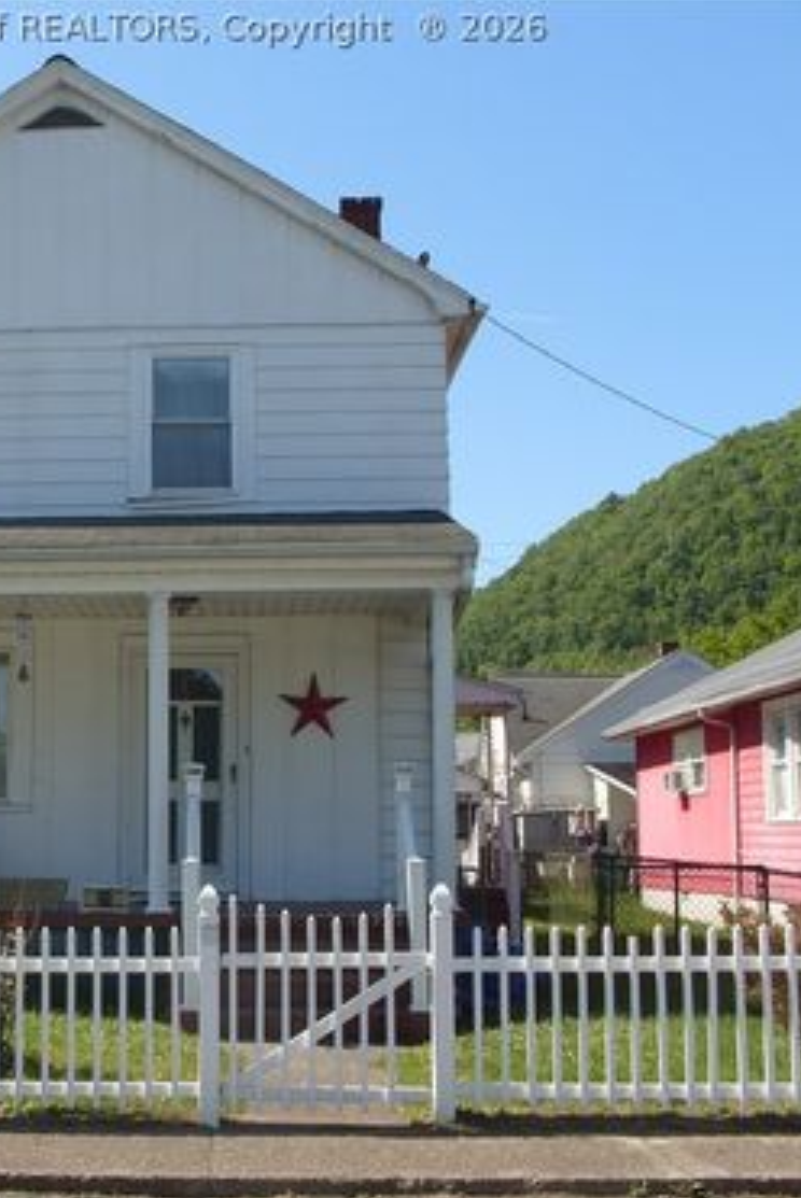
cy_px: 602
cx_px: 39
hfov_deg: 26.4
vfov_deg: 40.3
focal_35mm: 49
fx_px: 1632
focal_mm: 7.8
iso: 80
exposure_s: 1/350
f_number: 5.7
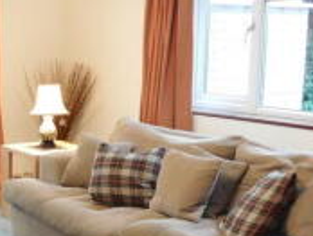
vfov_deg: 19.1
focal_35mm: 77
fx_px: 697
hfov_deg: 24.2
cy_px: 163
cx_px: 3
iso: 280
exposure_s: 1/30
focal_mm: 4
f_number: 3
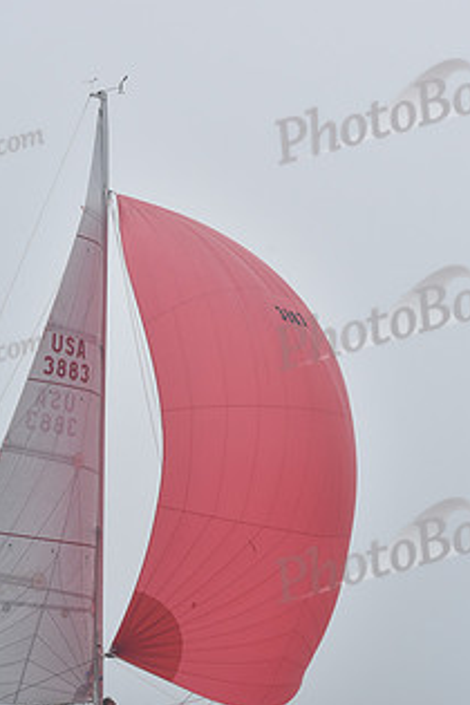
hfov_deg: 10.6
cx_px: 160
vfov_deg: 15.9
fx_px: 2526
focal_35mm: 129
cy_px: 461
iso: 250
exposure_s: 1/800
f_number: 11
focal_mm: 70
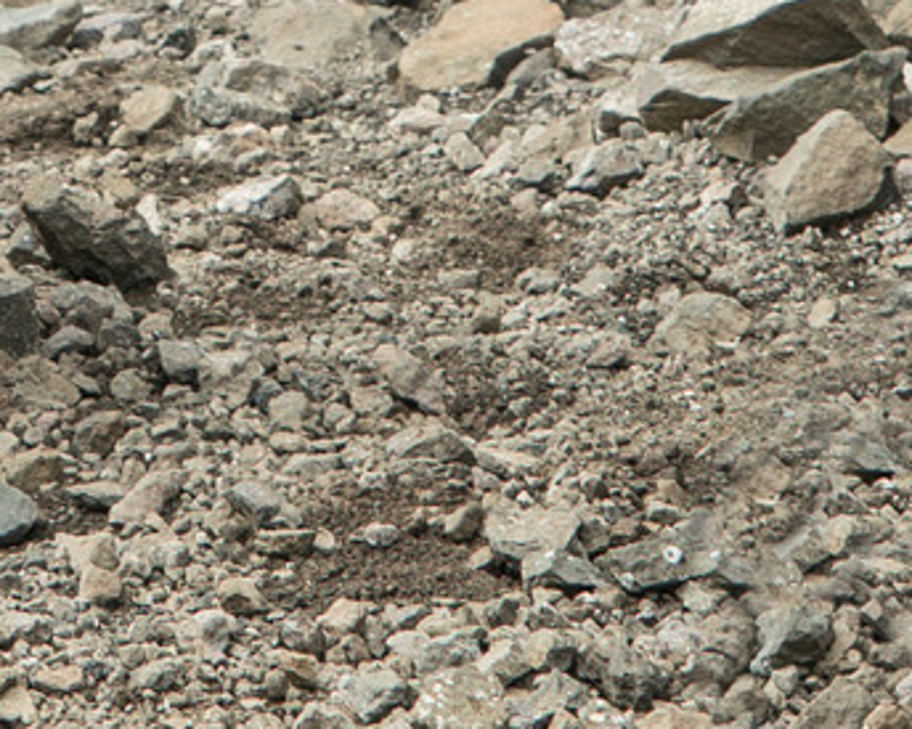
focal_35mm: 134
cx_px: -445
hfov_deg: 13.6
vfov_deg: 10.4
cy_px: -828
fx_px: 3616
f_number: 5
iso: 320
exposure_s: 1/500
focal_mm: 24
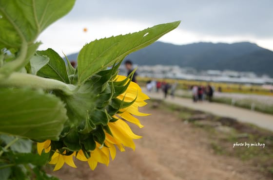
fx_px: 340
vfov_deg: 29.7
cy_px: 90
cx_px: 136
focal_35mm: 45
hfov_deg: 43.7
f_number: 4
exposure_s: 1/1000
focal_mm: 30
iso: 400
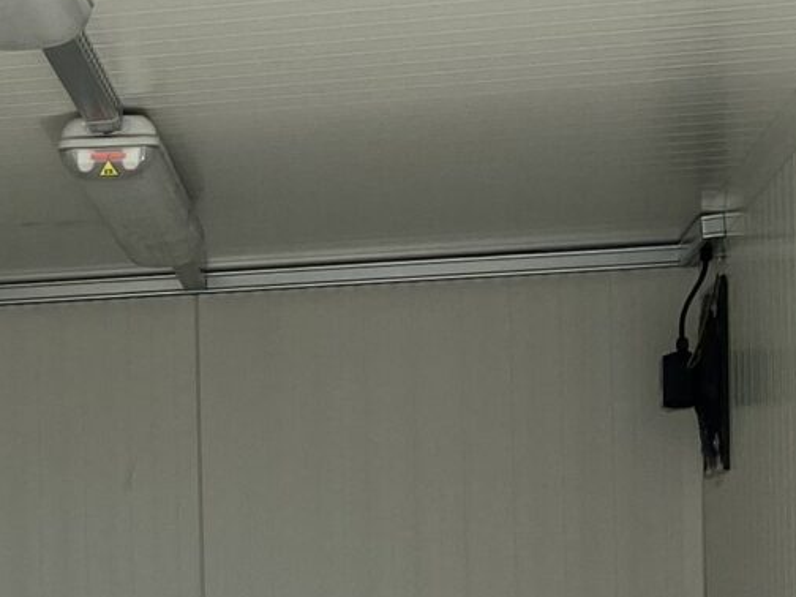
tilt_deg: +1.4
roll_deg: +0.5
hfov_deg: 13.9
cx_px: -444
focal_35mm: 132
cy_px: 709
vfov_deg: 11.0
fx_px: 3035
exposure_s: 1/884
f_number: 1.8
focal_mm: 4.25
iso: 32
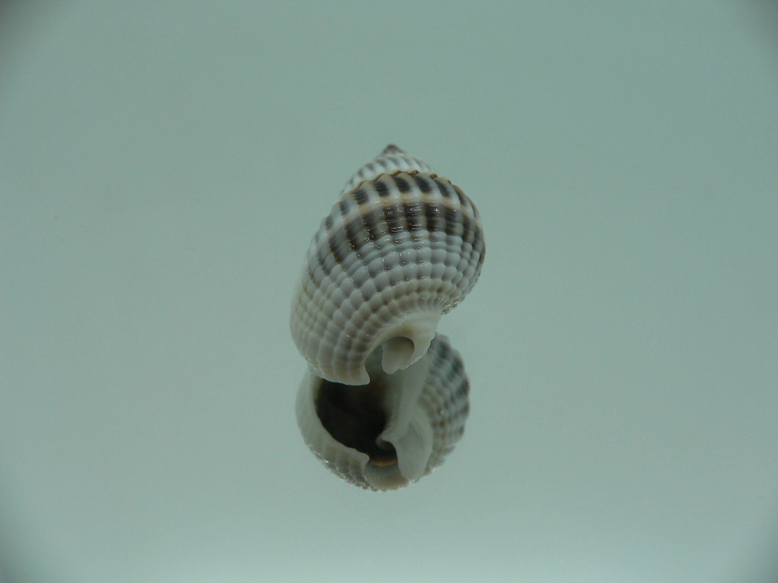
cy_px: 292
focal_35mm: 35
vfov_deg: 40.7
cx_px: 389
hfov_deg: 52.6
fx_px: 787
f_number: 2.8
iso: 80
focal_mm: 4.6
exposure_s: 1/60
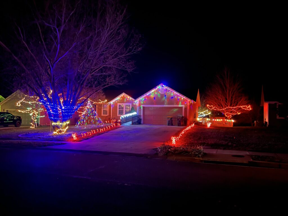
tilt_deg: +2.3
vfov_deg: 53.1
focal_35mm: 26
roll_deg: -0.7
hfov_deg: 67.3
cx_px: 144
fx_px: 216
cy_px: 108
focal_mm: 5.7
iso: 1250
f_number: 1.5
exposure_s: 1/5
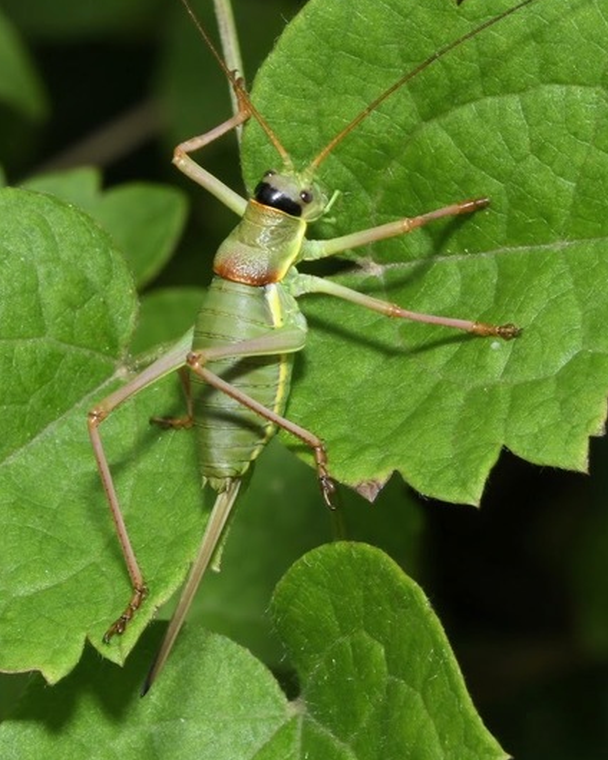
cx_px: 304
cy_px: 328
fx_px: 4017
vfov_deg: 10.8
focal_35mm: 179
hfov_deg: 8.7
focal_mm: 105
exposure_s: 1/60
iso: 250
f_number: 29
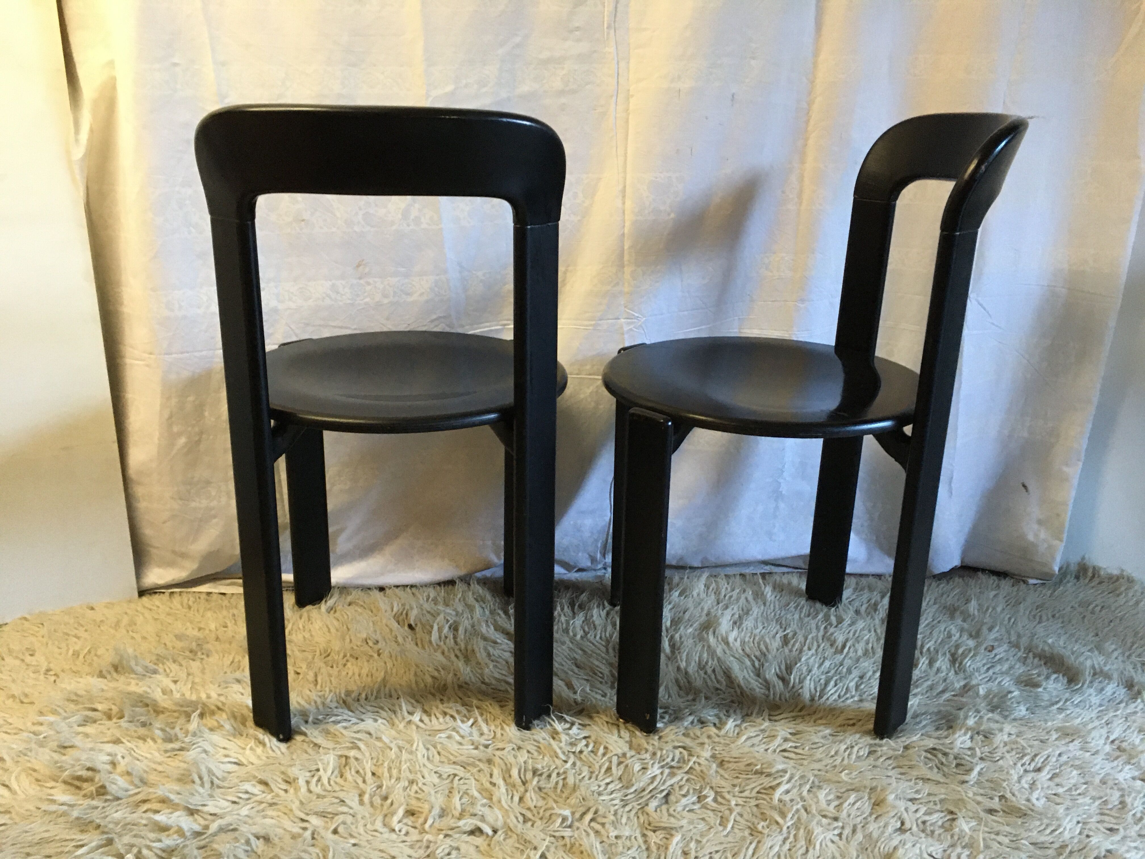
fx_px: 959
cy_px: 430
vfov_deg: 48.2
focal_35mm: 29
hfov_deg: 61.7
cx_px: 572
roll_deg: -0.2
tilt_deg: -19.3
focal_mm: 4.15
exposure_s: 1/25
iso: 200
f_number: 2.2
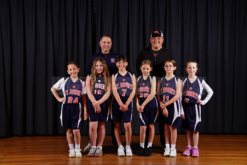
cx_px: 124
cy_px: 82
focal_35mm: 64
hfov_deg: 31.4
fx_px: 439
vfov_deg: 21.3
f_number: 5.6
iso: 200
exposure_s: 1/200
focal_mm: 64
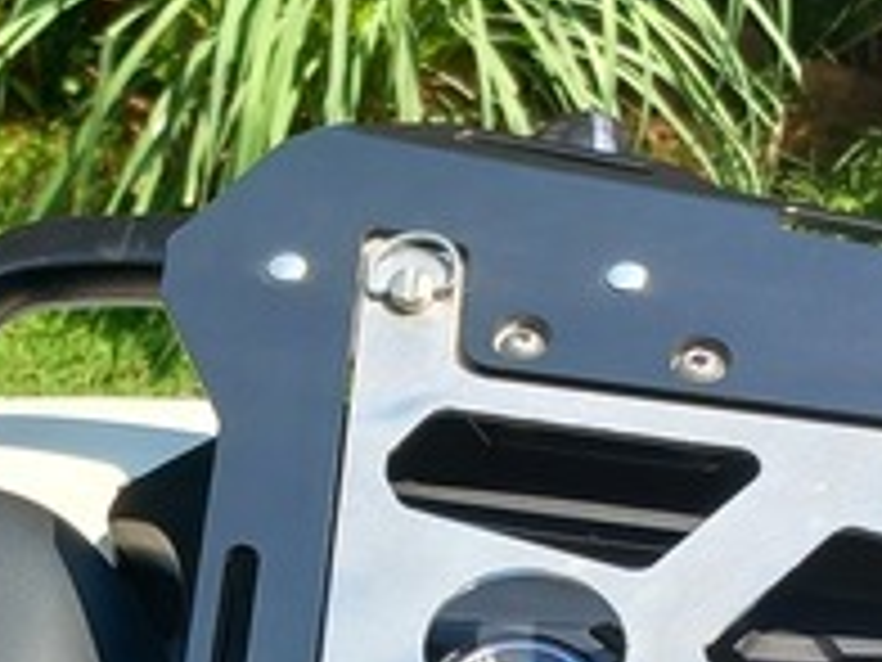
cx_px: 148
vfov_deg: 13.2
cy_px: 766
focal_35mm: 110
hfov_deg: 17.7
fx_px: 2803
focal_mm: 4
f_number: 1.8
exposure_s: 1/204
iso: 20
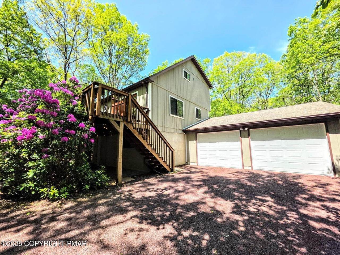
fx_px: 128
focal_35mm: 13
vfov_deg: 89.9
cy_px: 128
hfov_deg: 106.2
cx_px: 170
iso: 64
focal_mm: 2.2
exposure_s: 1/2000
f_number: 1.9
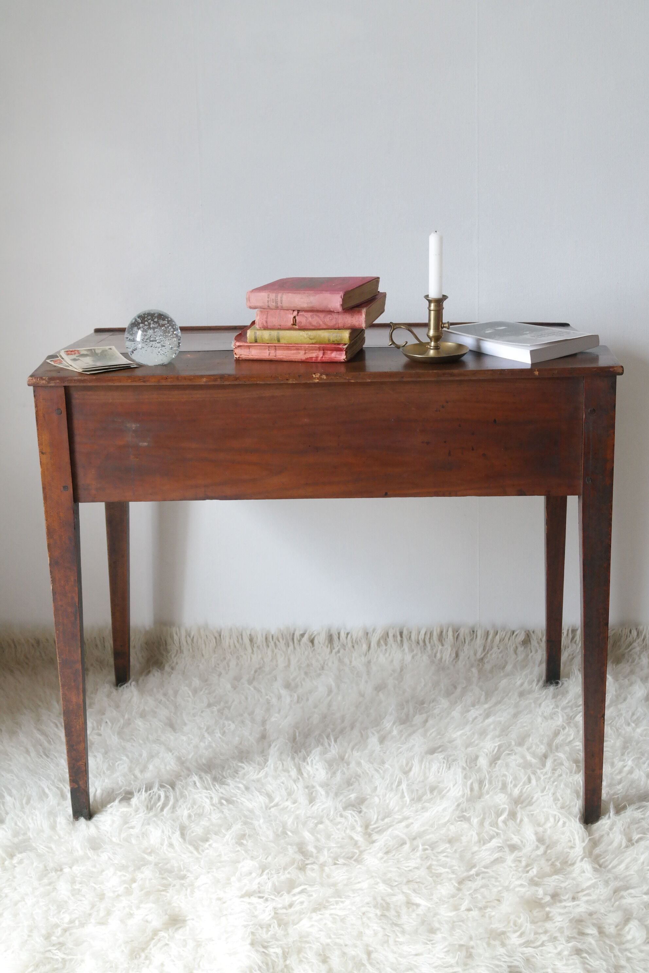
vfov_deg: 34.5
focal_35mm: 58
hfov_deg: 23.4
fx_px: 1568
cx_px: 324
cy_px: 486
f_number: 5.6
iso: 1600
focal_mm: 38
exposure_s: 1/30
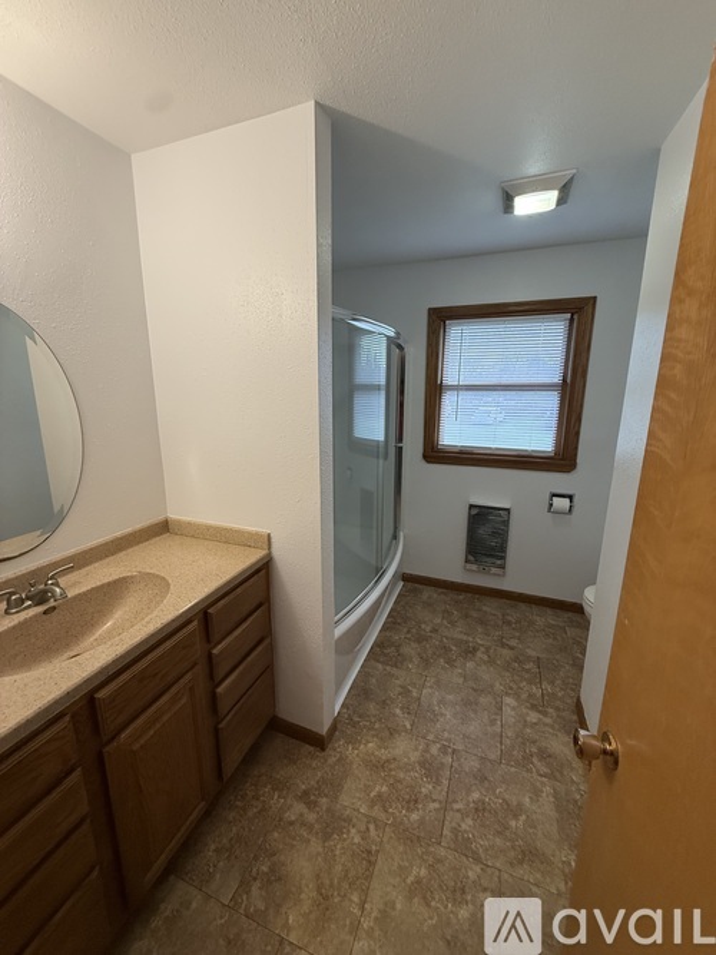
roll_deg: -0.4
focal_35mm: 14
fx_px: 386
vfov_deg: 102.1
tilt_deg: -12.3
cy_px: 478
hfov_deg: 85.7
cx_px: 358
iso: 200
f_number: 2.2
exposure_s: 1/120
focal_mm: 2.22
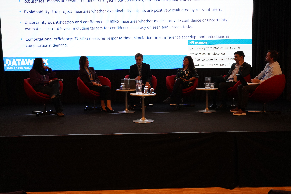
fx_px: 291
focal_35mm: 36
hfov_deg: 53.1
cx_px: 146
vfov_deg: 36.9
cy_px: 97
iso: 3200
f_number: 4
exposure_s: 1/160
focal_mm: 36
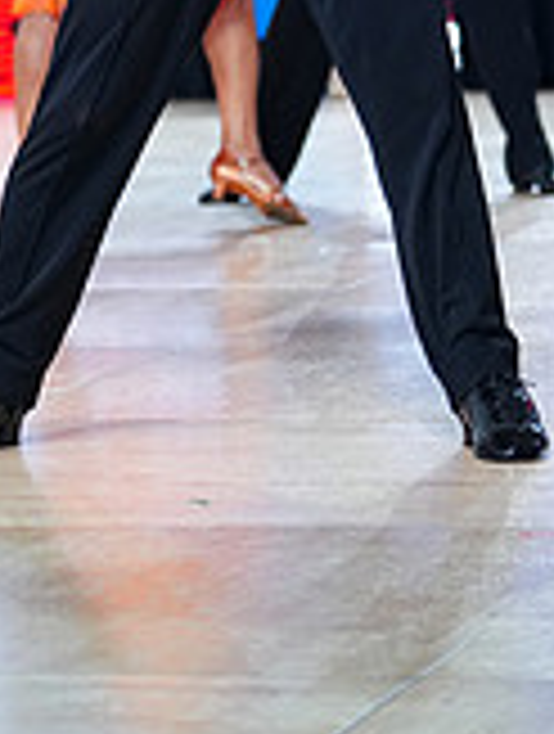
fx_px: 5080
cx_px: -70
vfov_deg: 8.1
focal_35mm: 239
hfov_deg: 6.2
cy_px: -288
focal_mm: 70
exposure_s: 1/400
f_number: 2.8
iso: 1000
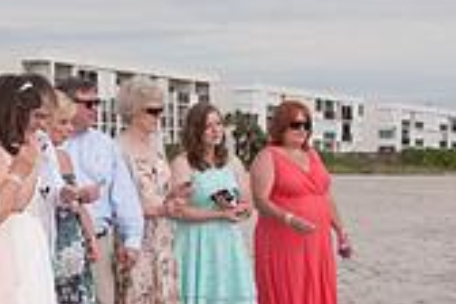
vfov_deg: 9.4
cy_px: 305
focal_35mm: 145
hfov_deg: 13.7
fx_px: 1837
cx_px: -92
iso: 100
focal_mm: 28
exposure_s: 1/250
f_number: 9
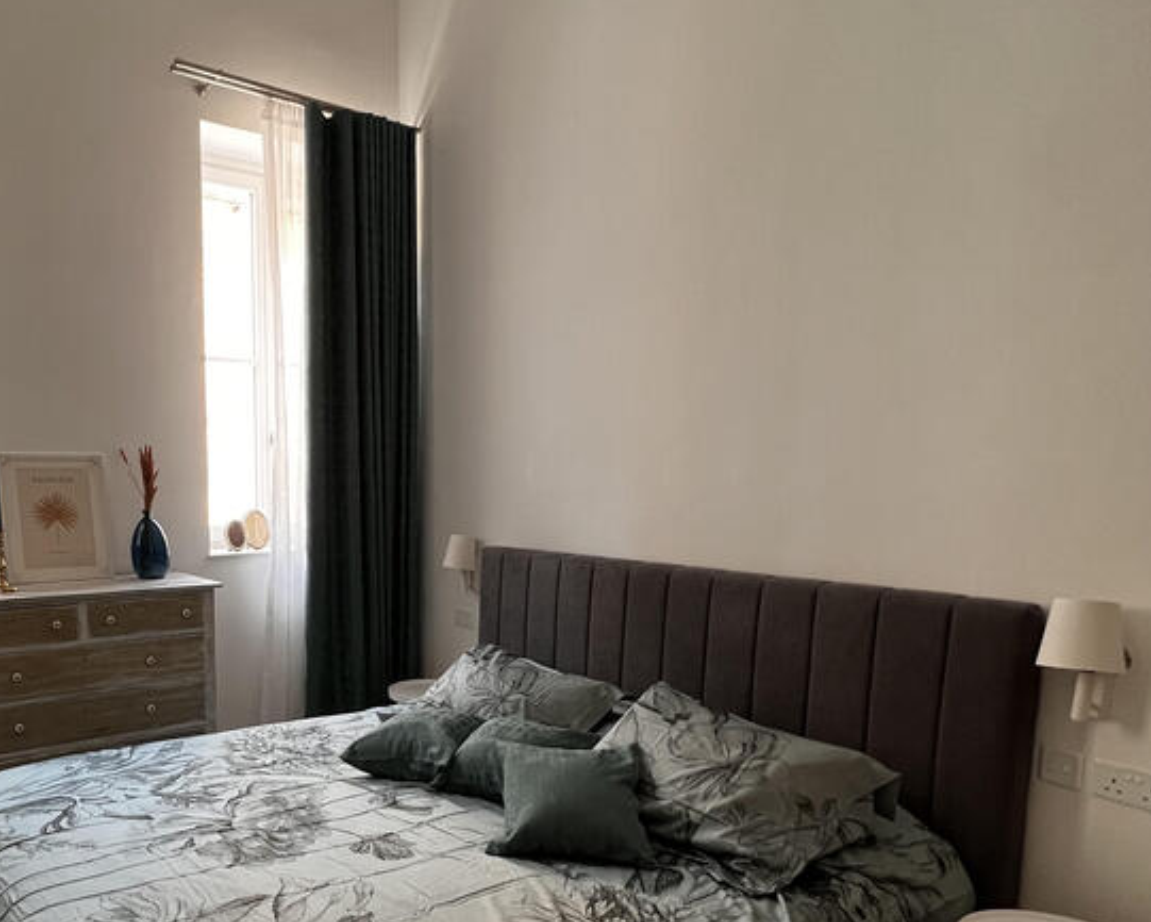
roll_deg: +0.2
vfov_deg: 57.9
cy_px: 588
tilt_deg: -6.9
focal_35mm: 24
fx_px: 818
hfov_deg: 67.6
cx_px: 349
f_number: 1.8
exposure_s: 1/99
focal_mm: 1.57
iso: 200
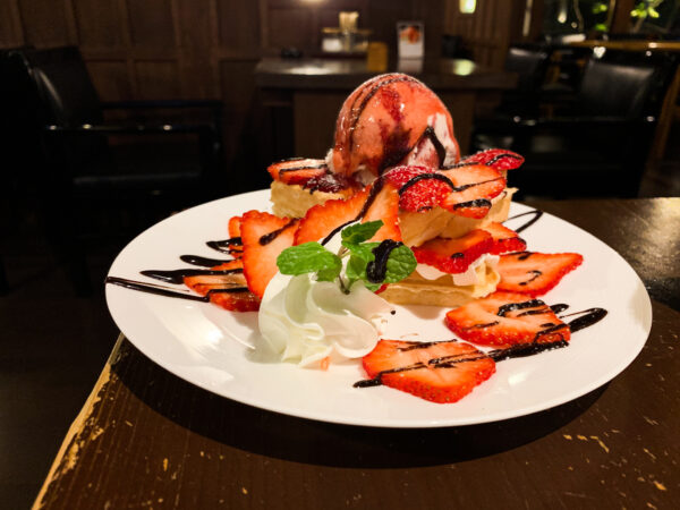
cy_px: 255
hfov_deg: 67.3
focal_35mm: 26
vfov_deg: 53.1
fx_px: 511
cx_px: 340
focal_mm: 4.25
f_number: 1.8
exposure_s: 1/30
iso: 500
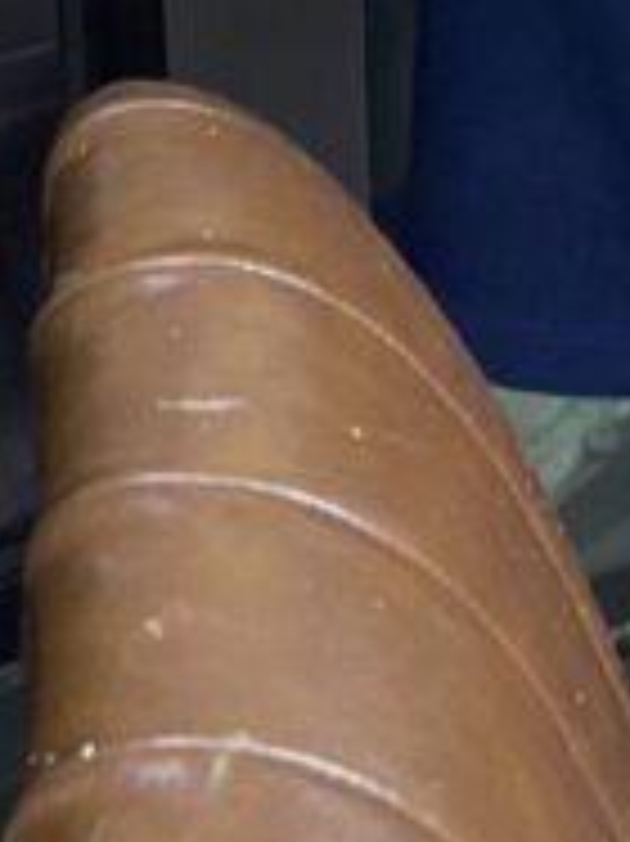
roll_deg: -2.2
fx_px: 3377
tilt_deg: -20.7
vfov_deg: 12.6
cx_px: 1080
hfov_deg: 10.1
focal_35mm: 139
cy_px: -801
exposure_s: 1/50
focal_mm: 4.25
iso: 80
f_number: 1.8
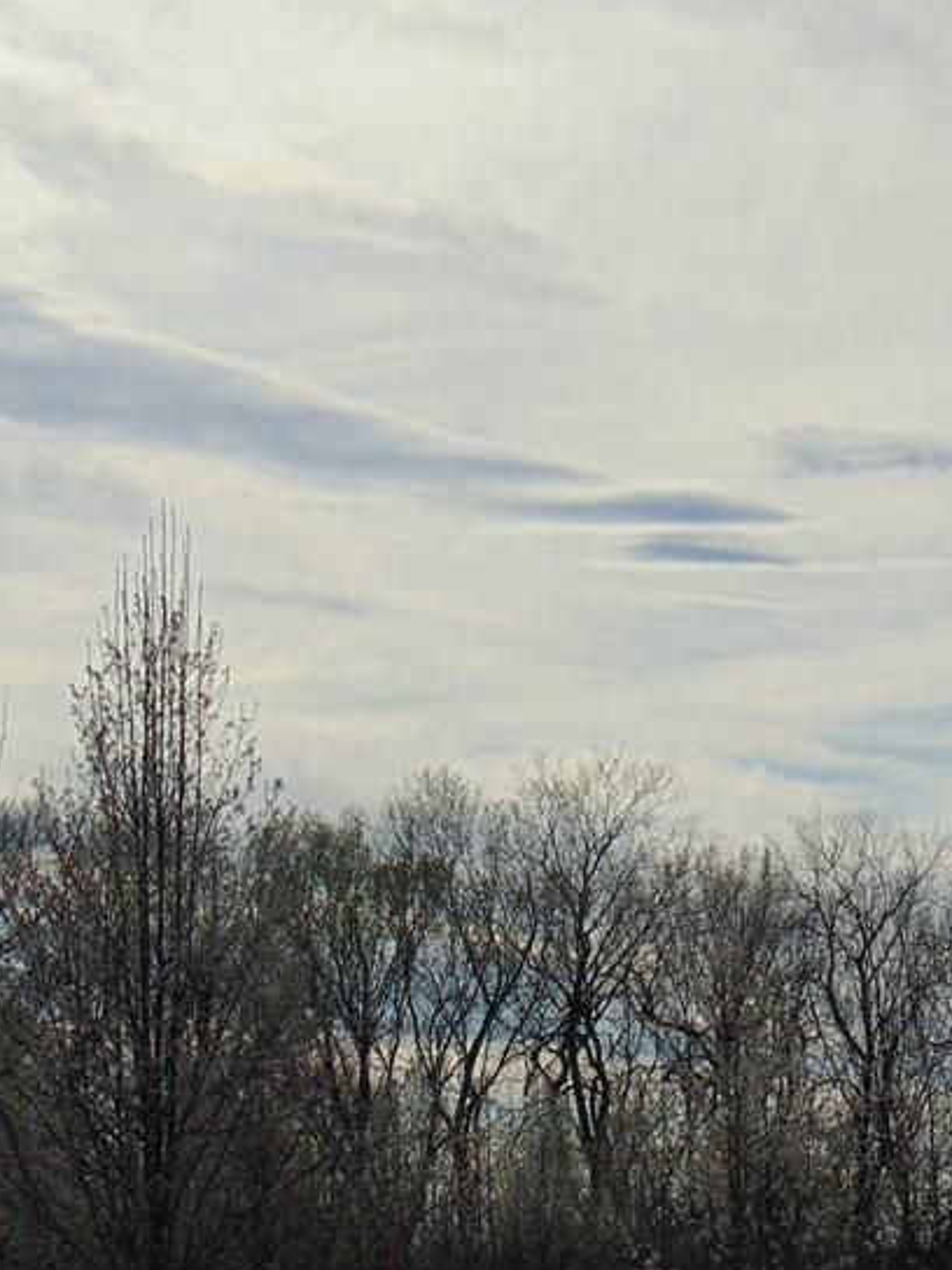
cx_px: 523
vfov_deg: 17.4
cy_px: 759
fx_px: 4144
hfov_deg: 13.1
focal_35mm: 113
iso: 80
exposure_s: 1/640
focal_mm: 10.8
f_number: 9.3
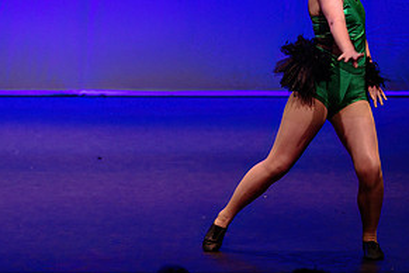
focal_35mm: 293
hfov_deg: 7.0
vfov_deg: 4.7
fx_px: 3329
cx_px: 22
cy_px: 54
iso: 1250
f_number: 2.8
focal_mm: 112
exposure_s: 1/400
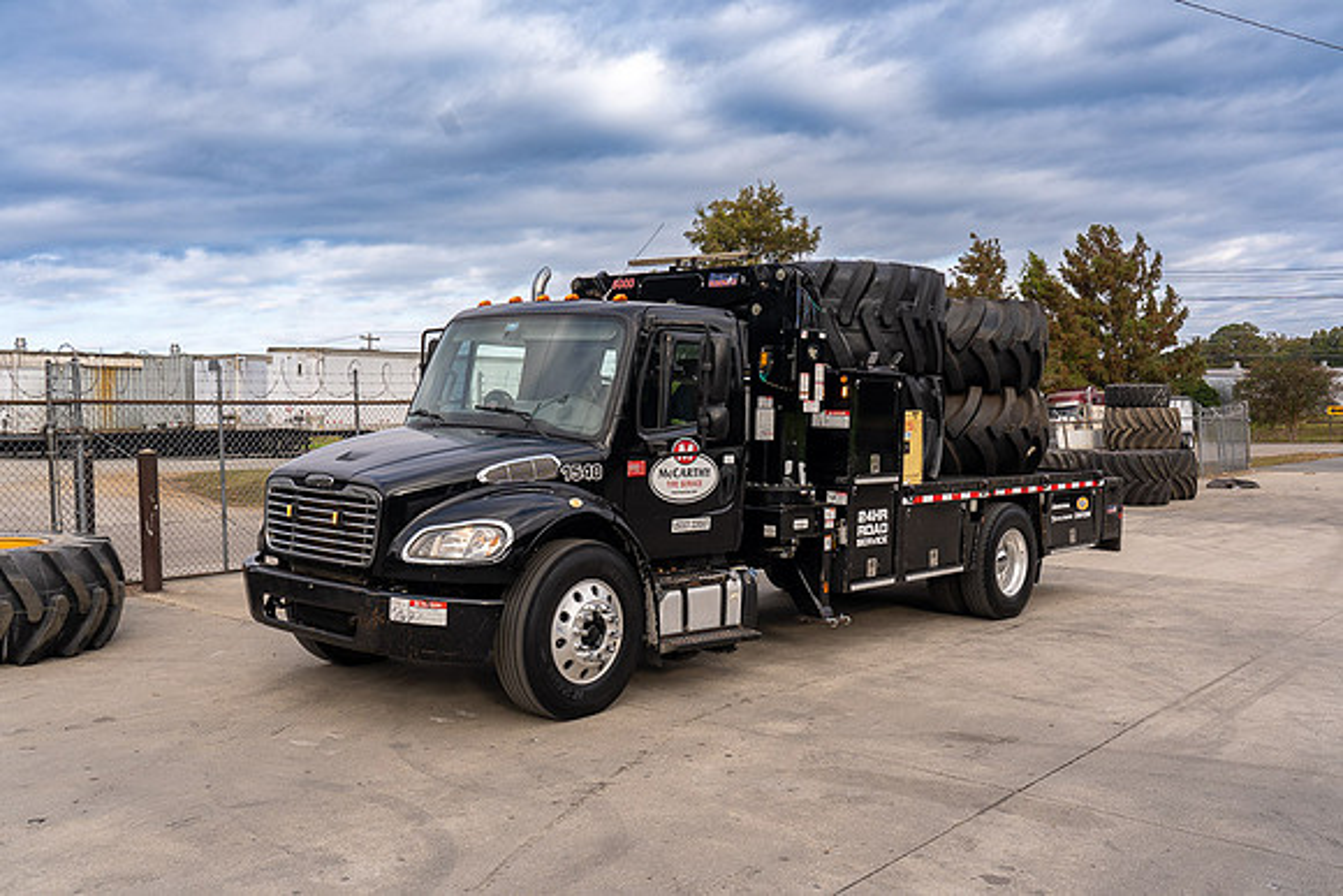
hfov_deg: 58.7
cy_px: 448
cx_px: 672
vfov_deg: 41.1
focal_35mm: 32
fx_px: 1194
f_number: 6.3
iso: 100
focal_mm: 32
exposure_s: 1/100
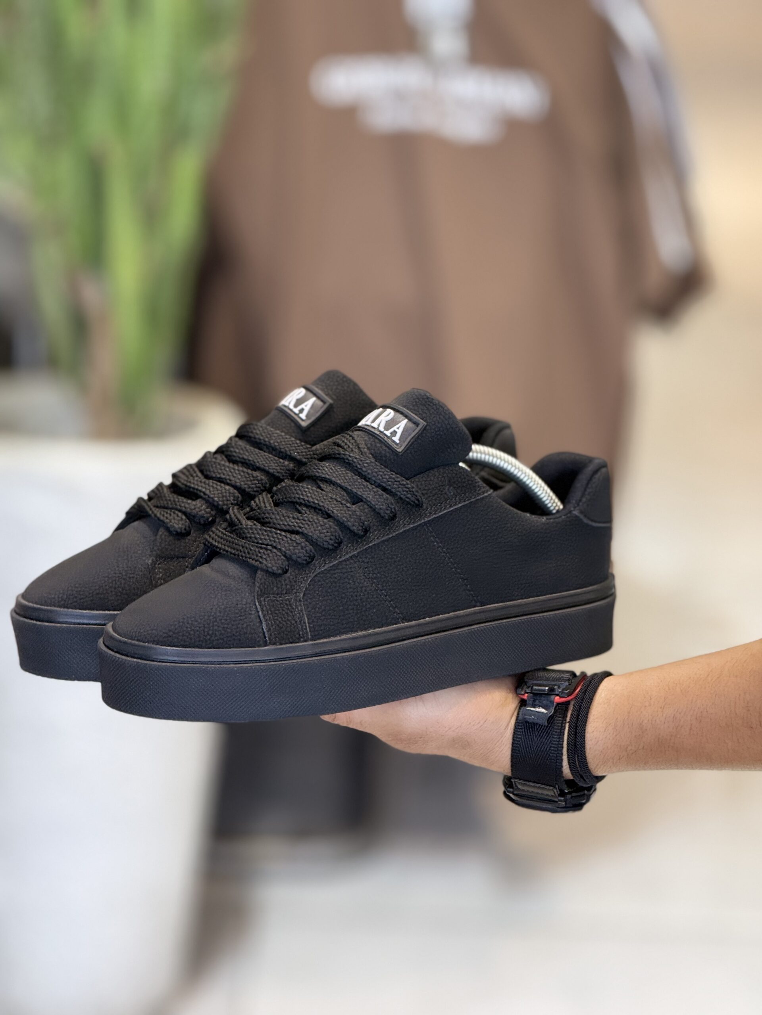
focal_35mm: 120
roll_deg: -1.0
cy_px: 508
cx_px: 381
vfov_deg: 16.4
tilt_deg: -14.8
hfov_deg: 12.3
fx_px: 3522
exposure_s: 1/100
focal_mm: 15.66
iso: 125
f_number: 2.8
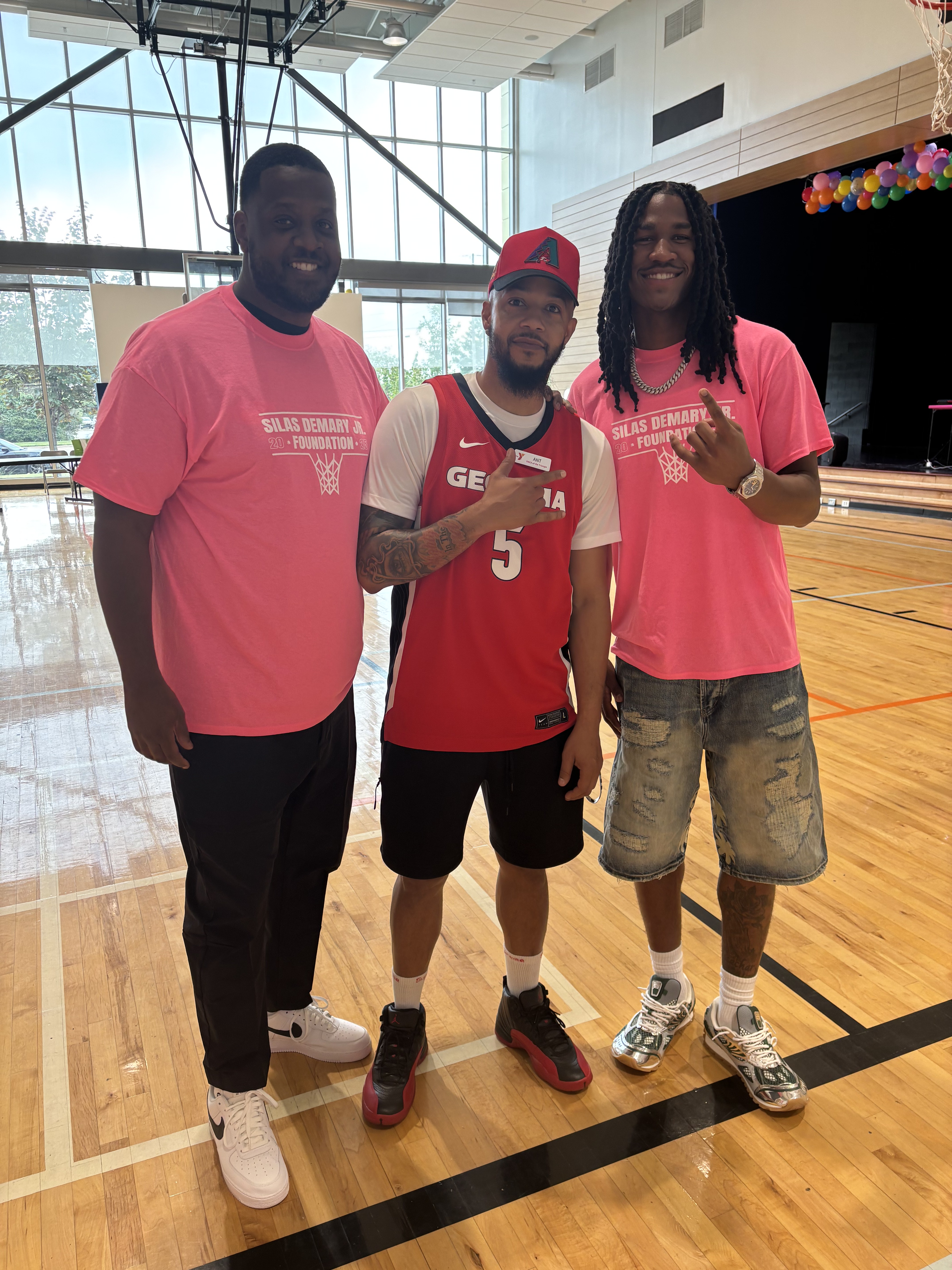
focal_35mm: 26
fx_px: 953
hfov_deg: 53.1
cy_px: 635
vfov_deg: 67.3
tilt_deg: -13.7
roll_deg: +0.3
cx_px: 476
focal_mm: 5.96
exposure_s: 1/60
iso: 64
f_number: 1.6
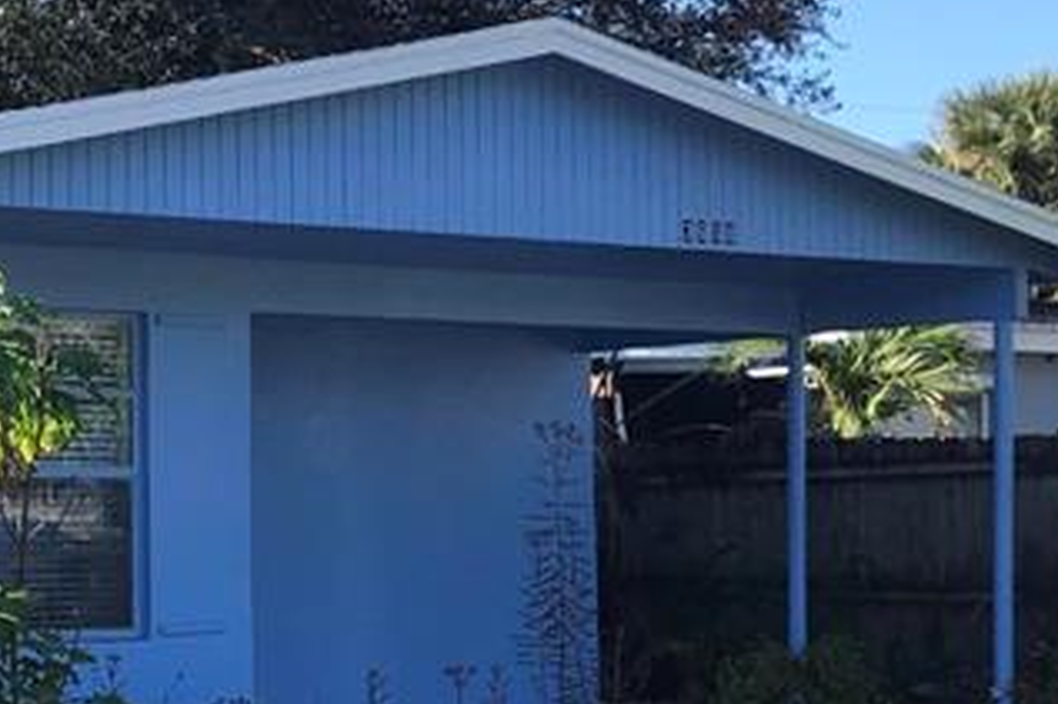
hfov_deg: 19.4
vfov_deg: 14.5
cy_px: 554
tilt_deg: -0.9
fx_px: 2761
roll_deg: -0.1
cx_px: -444
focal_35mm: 94
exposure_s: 1/870
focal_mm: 3.99
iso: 20
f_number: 1.8
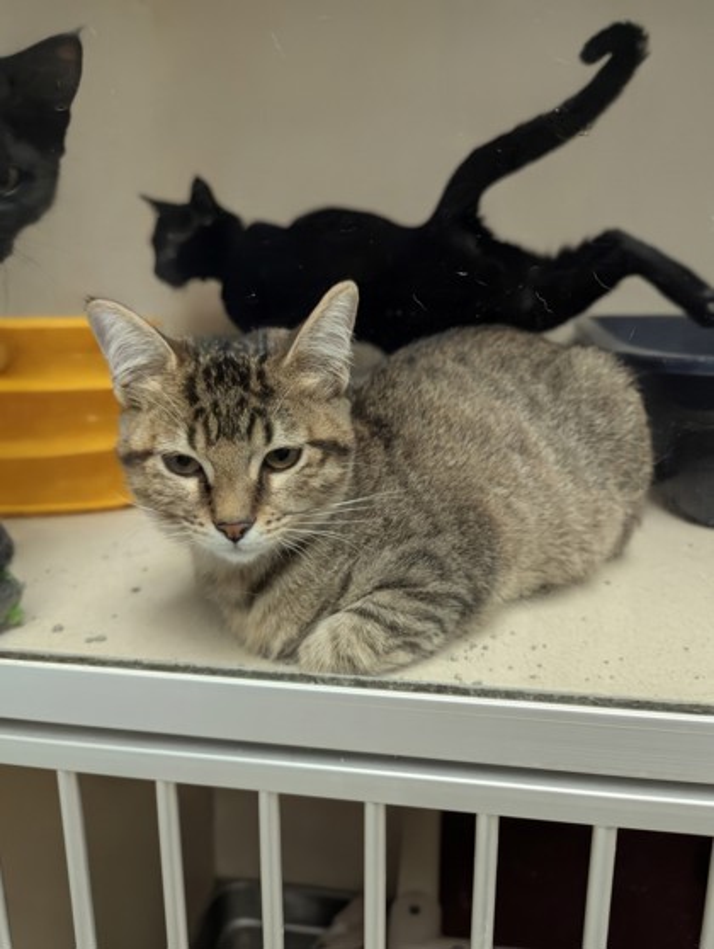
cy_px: 474
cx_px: 357
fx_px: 659
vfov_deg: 71.5
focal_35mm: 24
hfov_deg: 56.9
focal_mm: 6.81
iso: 332
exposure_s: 1/120
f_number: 1.85
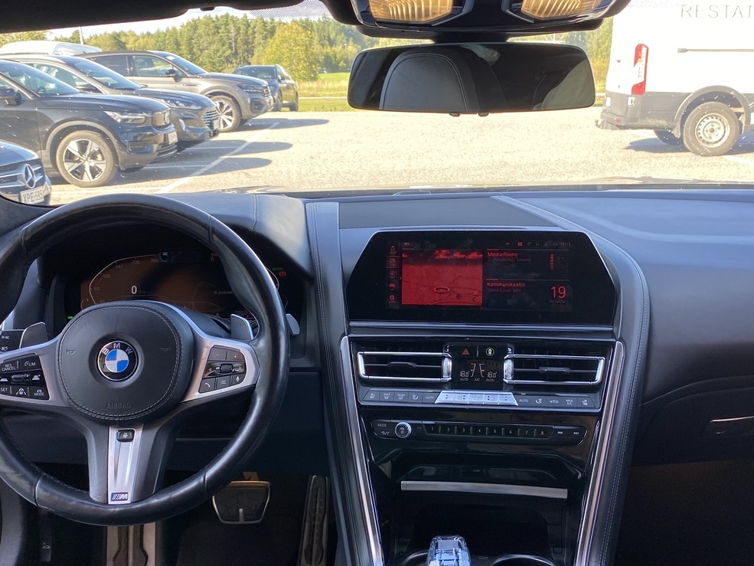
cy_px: 306
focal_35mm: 38
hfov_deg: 48.9
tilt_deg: -15.4
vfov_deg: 37.7
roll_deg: +0.7
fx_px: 828
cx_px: 416
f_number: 1.8
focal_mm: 4.25
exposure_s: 1/122
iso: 32
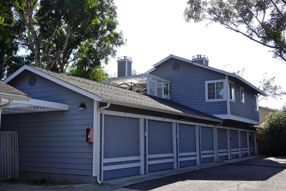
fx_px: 318
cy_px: 89
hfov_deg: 48.4
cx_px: 134
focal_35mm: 40
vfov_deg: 33.4
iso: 100
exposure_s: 1/800
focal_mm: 13.65
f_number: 2.8
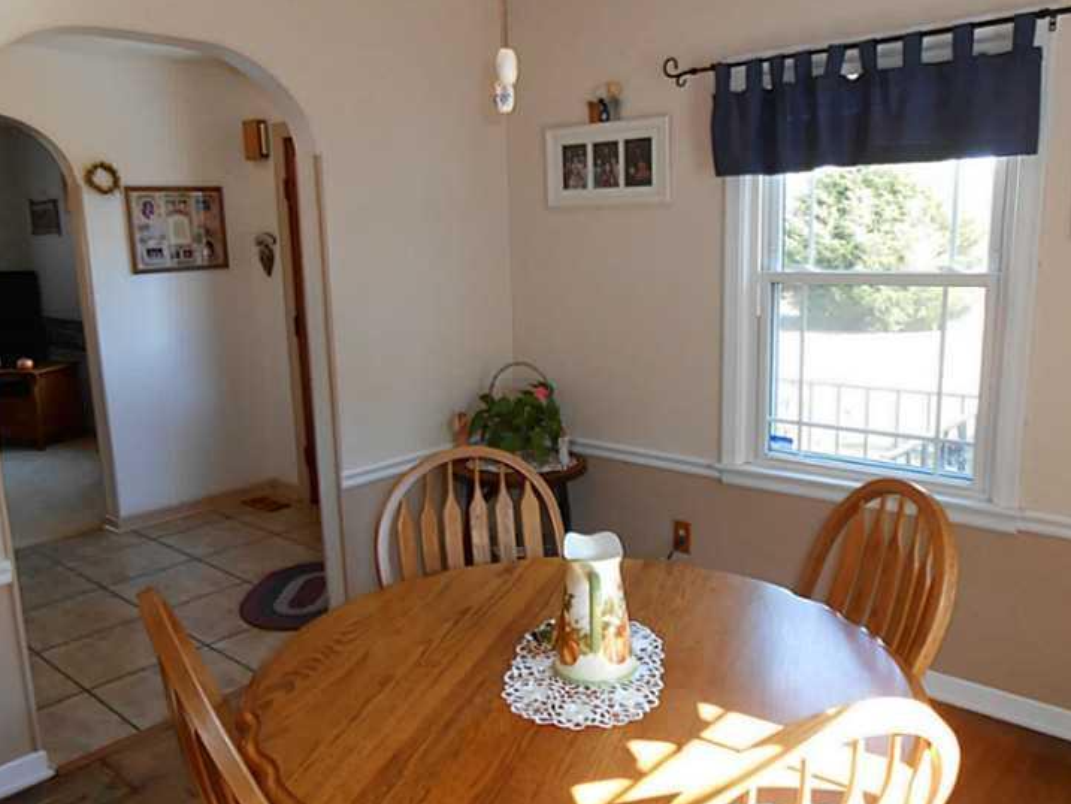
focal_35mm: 29
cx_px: 512
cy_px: 420
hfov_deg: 61.6
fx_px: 897
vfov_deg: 48.2
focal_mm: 4.6
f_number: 3.5
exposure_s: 1/30
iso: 160
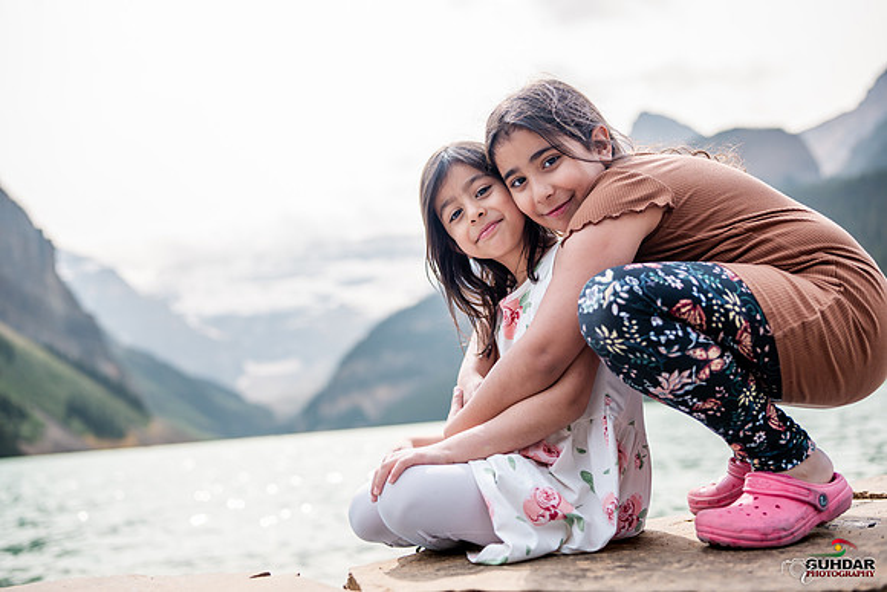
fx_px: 863
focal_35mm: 35
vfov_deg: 37.9
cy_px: 296
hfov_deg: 54.4
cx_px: 444
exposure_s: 1/4000
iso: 200
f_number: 2
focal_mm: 35
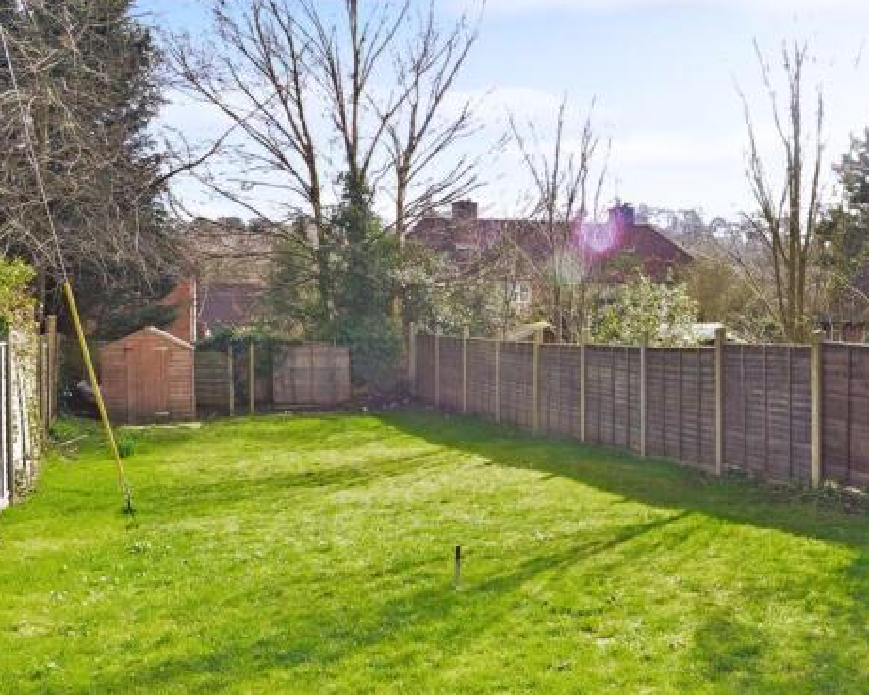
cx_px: 516
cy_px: 322
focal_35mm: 40
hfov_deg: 45.6
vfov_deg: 37.3
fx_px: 1029
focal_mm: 20
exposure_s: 1/60
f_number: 14
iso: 640
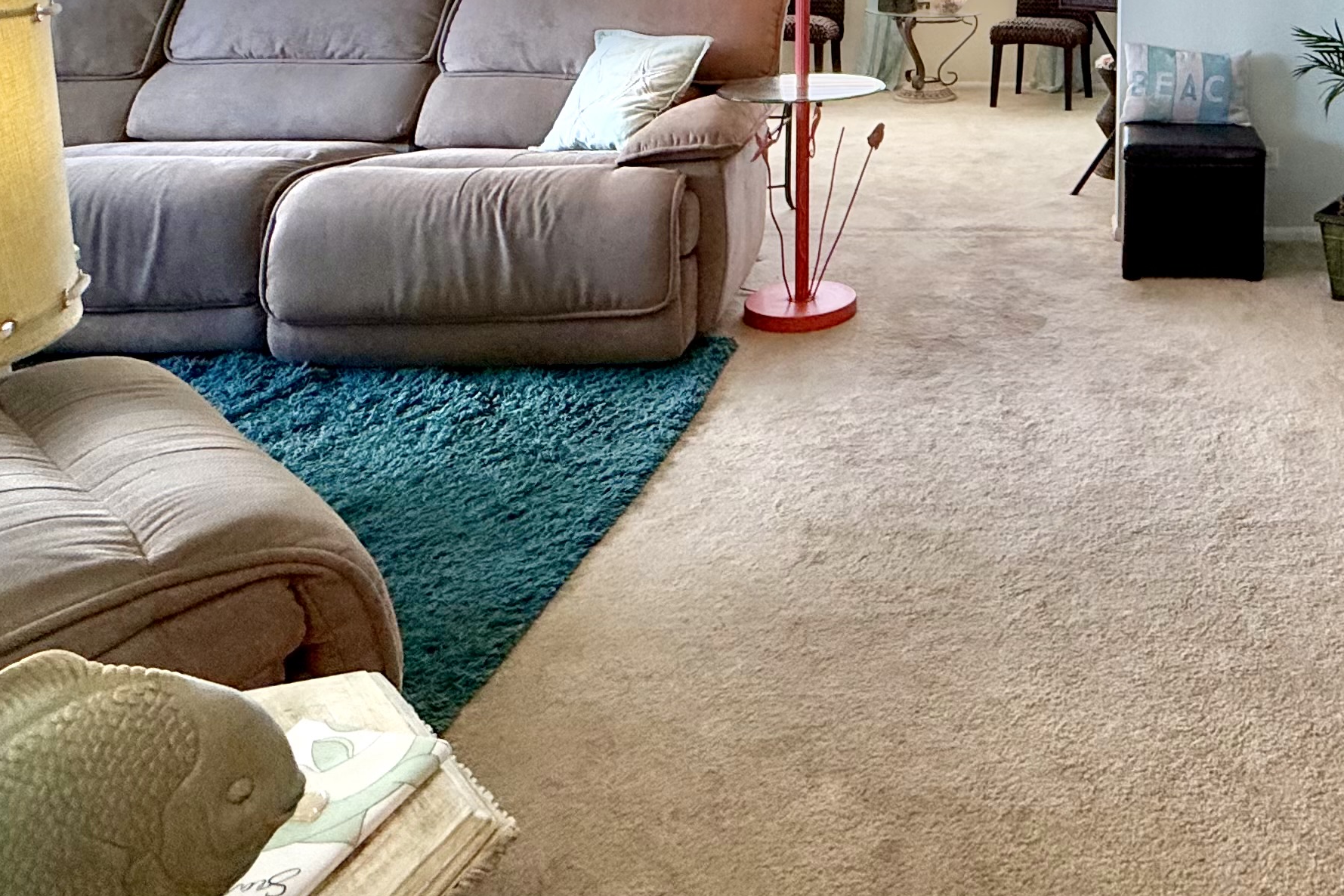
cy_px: -92
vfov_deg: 34.5
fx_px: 1232
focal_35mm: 33
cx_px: 1145
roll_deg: -0.9
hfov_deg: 52.1
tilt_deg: -0.3
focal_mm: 2.22
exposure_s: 1/120
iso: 200
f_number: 2.2
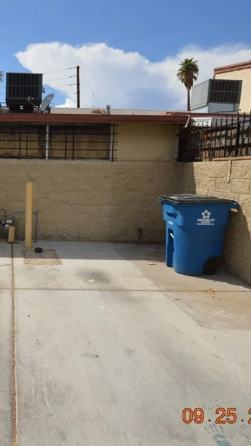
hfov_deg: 36.9
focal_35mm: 29
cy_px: 221
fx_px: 343
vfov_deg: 66.1
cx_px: 12
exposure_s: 1/200
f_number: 11
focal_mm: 12
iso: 100
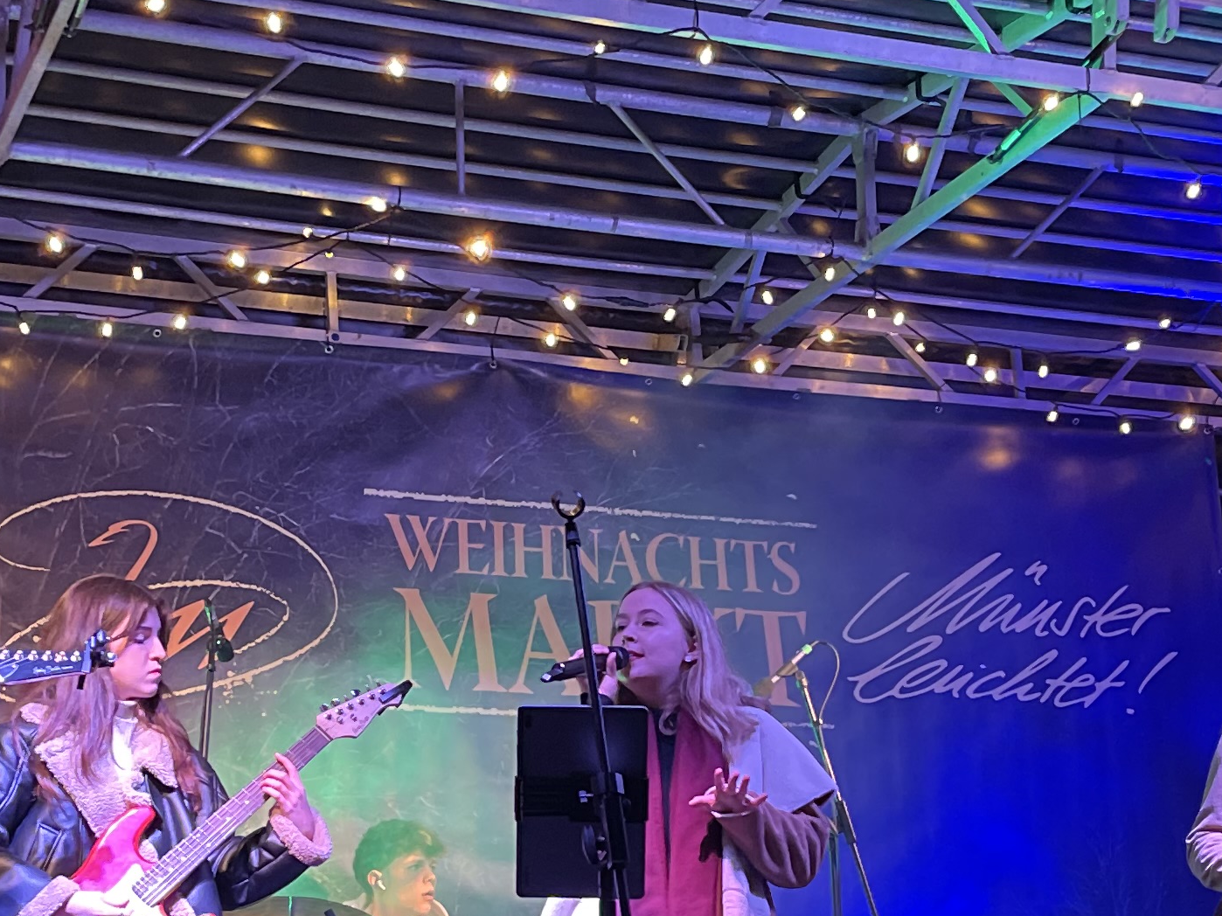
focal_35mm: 75
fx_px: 2647
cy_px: 739
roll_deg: +1.4
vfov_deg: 19.4
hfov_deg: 26.0
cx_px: 568
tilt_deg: +8.5
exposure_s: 1/50
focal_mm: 5.1
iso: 400
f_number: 1.6
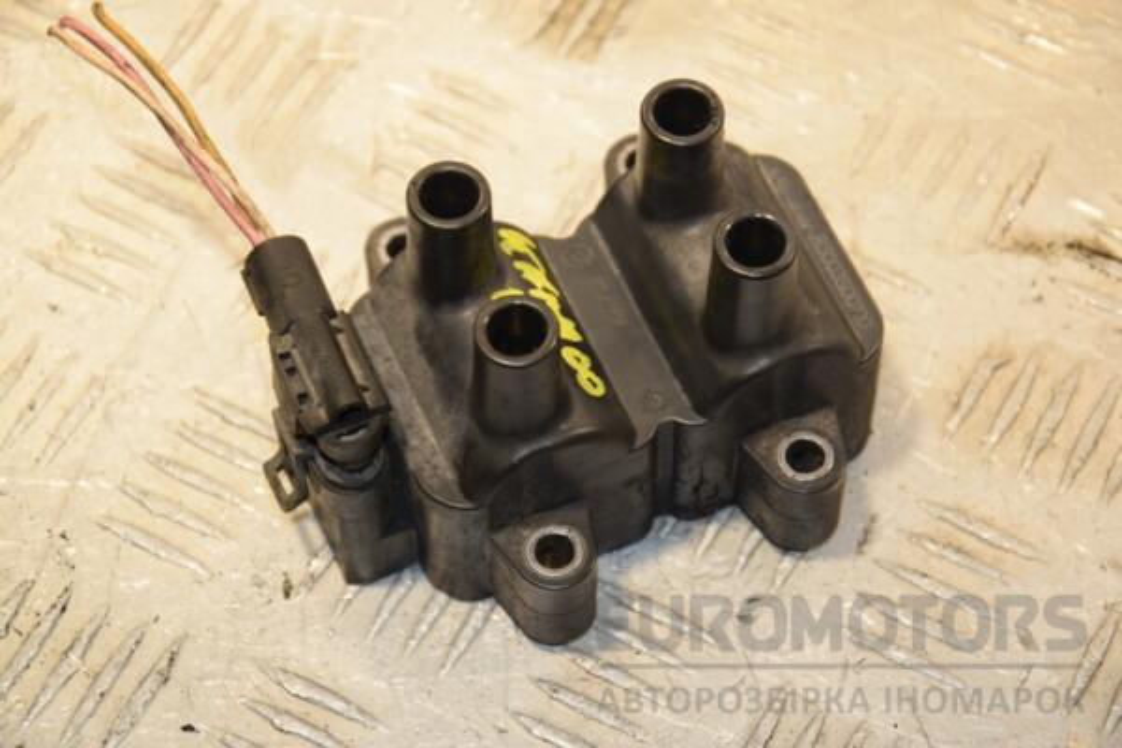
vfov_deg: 11.4
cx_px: 561
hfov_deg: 17.1
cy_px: 374
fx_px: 3740
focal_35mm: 120
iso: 800
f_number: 6.3
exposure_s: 1/200
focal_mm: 80
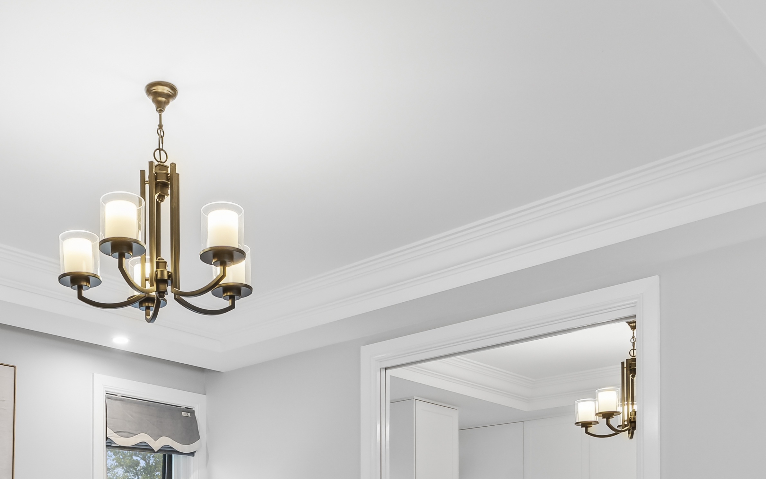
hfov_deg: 47.2
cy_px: 557
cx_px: 234
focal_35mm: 41
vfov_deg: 27.8
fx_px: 856
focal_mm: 16
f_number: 9
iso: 250
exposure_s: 1/6
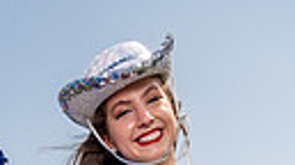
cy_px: 484
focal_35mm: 121
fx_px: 945
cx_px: 117
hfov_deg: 17.7
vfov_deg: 8.5
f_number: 11
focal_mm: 33
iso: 200
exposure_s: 1/250
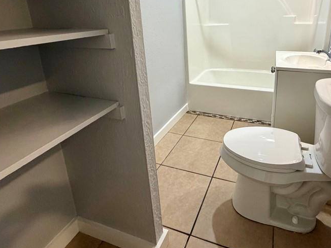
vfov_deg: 58.4
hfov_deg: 75.2
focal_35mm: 22
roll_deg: +2.0
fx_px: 210
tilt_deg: -15.5
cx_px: 205
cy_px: 67
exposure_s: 1/120
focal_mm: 2.22
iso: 320
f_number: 2.2
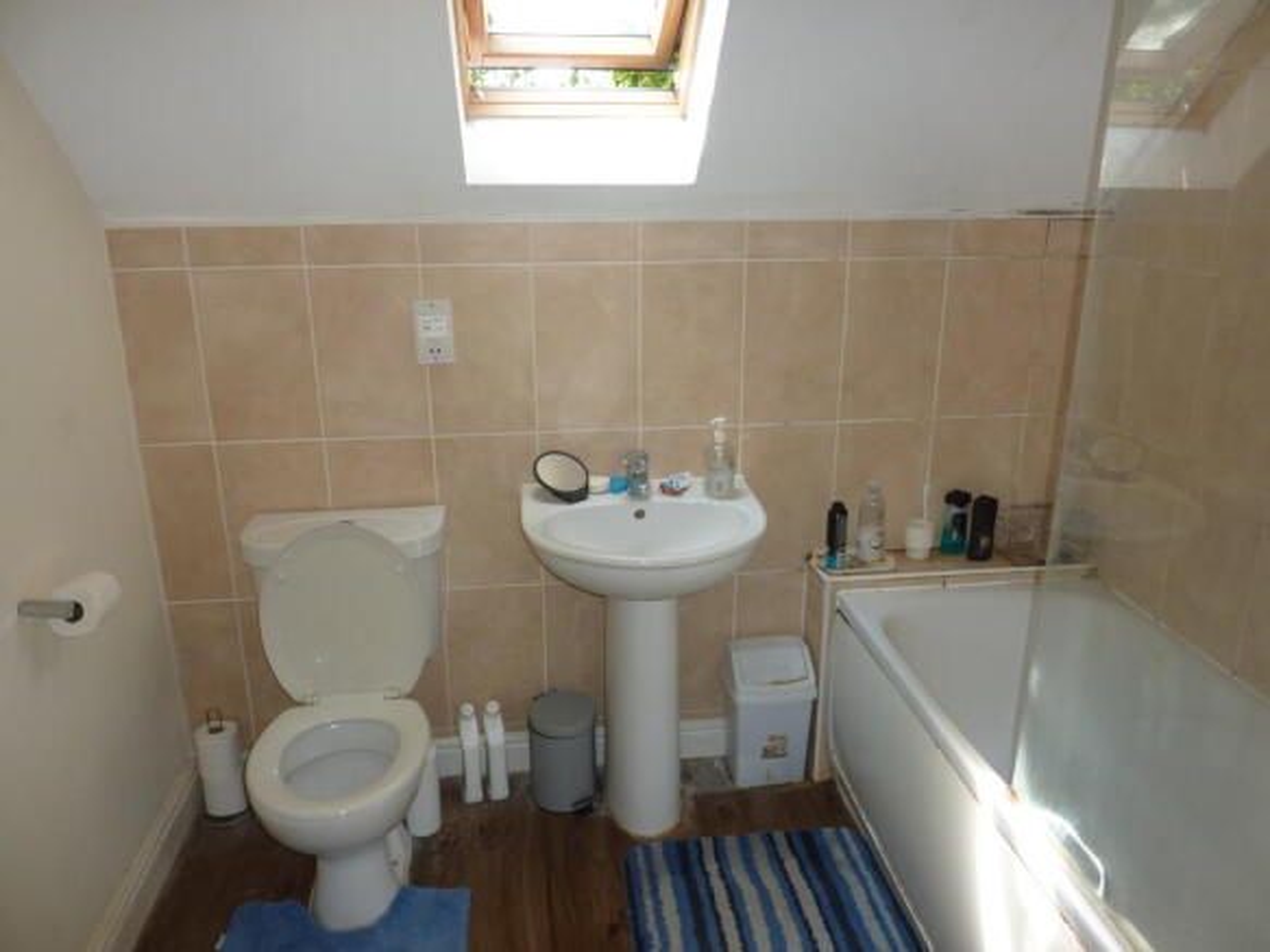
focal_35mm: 25
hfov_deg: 69.4
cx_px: 635
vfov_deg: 54.9
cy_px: 476
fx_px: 917
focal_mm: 4.1
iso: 100
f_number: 3.3
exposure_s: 1/30
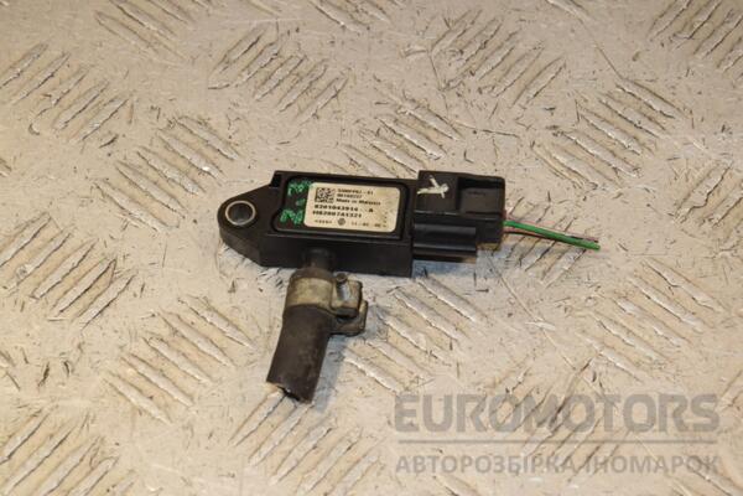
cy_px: 248
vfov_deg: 11.4
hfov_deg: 17.1
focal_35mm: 120
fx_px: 2476
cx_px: 372
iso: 800
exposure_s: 1/200
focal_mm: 80
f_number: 9
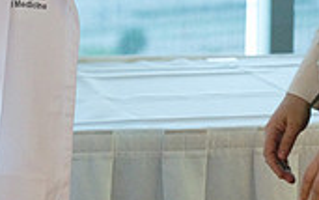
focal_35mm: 276
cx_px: 159
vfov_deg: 4.7
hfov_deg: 7.6
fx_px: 2400
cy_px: -117
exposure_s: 1/125
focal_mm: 53.3
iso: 640
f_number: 2.8
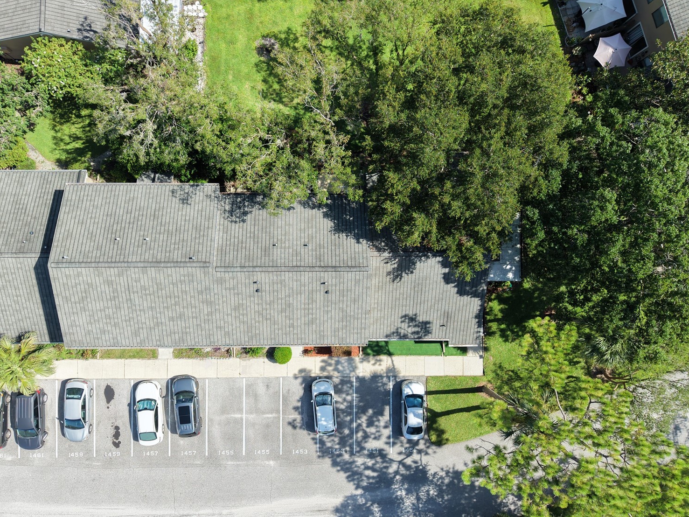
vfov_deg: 53.1
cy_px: 269
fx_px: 518
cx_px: 319
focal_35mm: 26
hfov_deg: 67.2
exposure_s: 1/3000
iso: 280
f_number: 1.8
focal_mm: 8.67
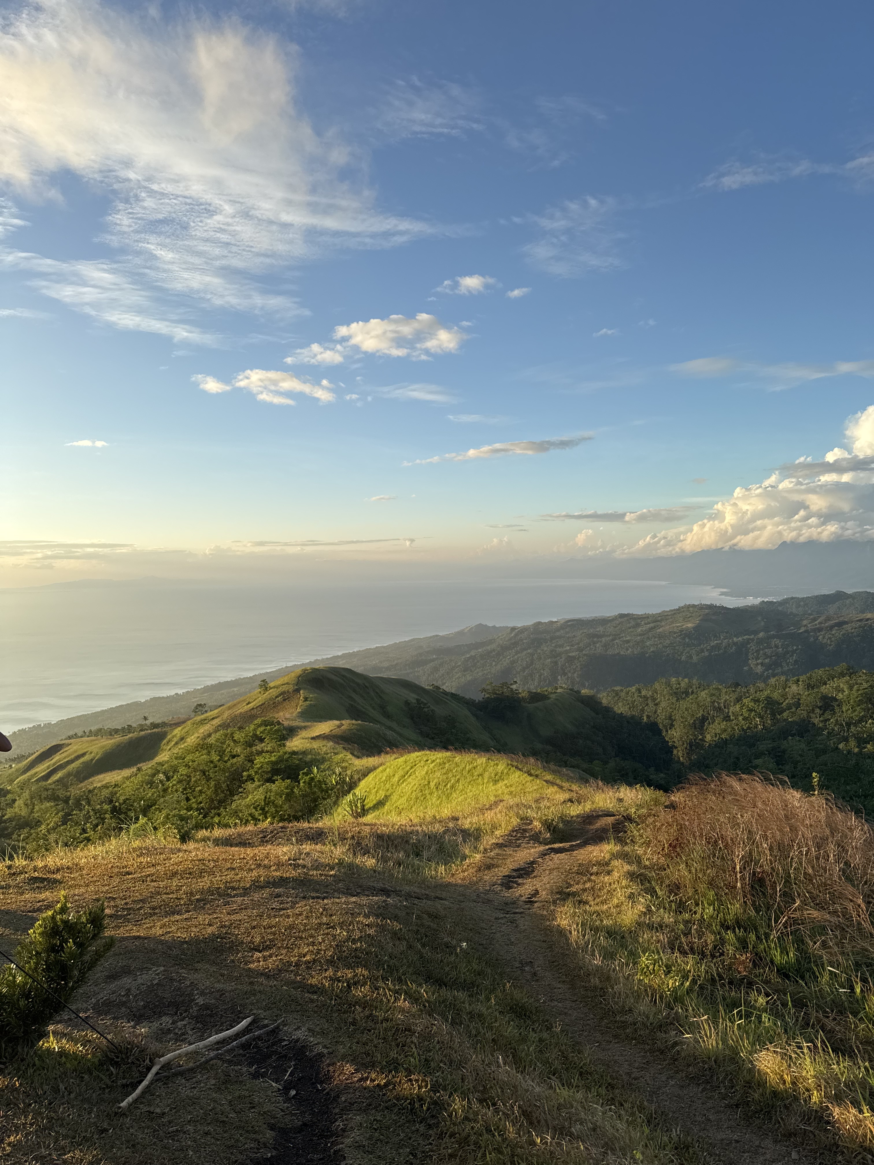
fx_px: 808
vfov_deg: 71.6
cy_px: 582
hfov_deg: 56.8
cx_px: 437
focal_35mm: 24
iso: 80
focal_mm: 6.76
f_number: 1.78
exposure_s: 1/2415
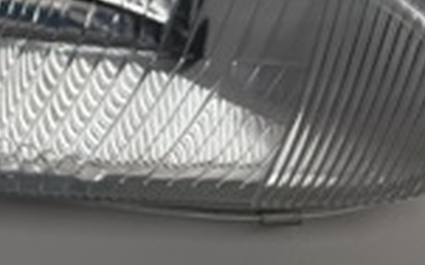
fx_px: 1250
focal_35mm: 108
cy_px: -386
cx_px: -273
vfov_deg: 10.3
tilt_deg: -60.8
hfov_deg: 16.9
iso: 64
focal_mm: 6.76
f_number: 1.78
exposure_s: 1/174
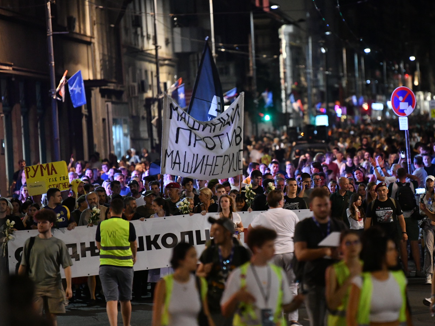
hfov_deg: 7.9
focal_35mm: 252
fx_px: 3167
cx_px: 269
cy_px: 170
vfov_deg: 5.9
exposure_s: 1/100
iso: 5000
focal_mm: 200
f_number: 2.8
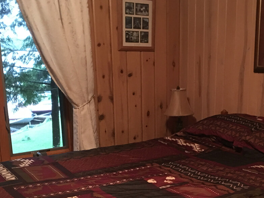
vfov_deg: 27.3
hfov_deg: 36.5
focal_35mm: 52
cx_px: 171
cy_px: 167
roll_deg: +1.4
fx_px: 397
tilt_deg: -16.1
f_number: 2.2
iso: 80
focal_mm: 4.15
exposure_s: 1/4
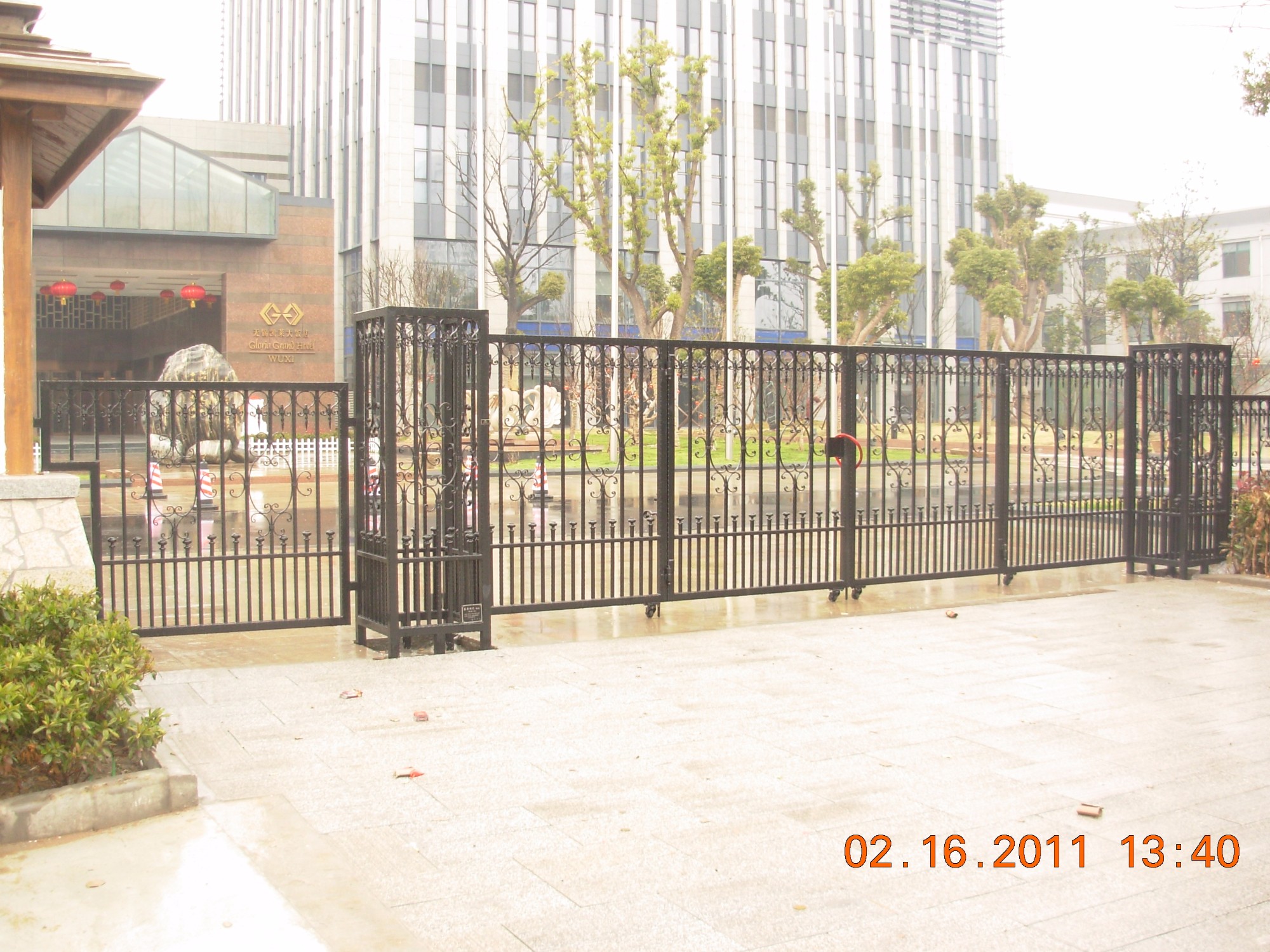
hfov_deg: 49.0
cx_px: 635
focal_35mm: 38
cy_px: 476
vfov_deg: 37.7
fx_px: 1394
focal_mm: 6.3
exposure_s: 1/38.1
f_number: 2.9
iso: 50
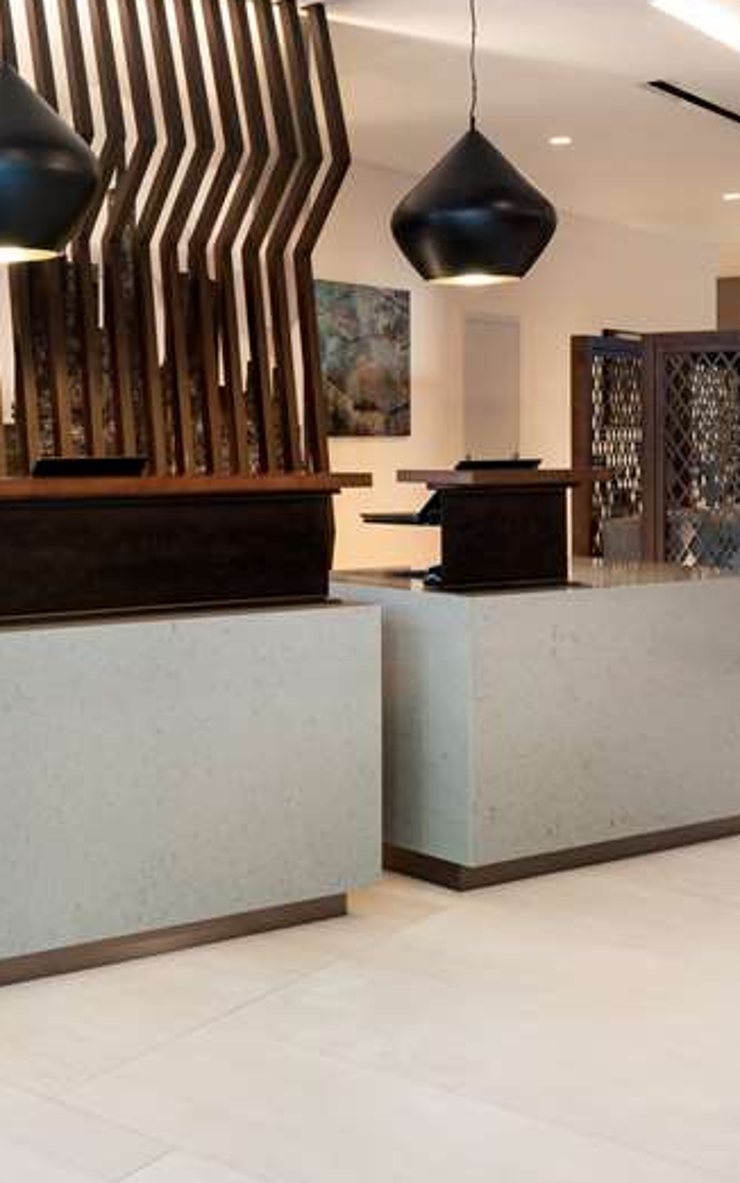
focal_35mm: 48
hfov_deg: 24.7
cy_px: 490
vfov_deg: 41.7
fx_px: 1548
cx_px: -117
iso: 100
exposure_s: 2
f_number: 11
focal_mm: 24
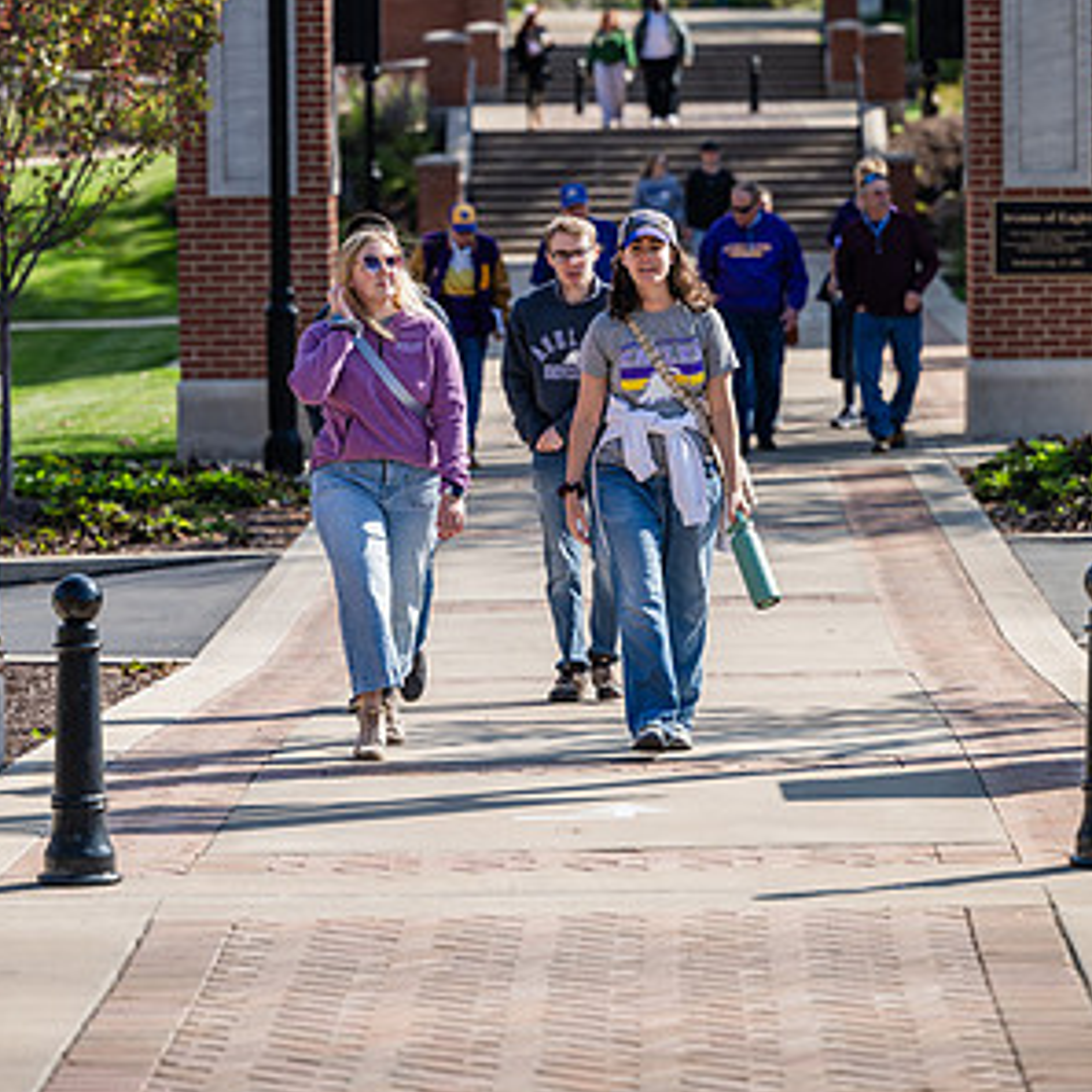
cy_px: 287
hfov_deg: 10.0
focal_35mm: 174
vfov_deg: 10.0
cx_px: 544
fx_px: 6210
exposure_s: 1/1000
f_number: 3.5
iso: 125
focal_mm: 135
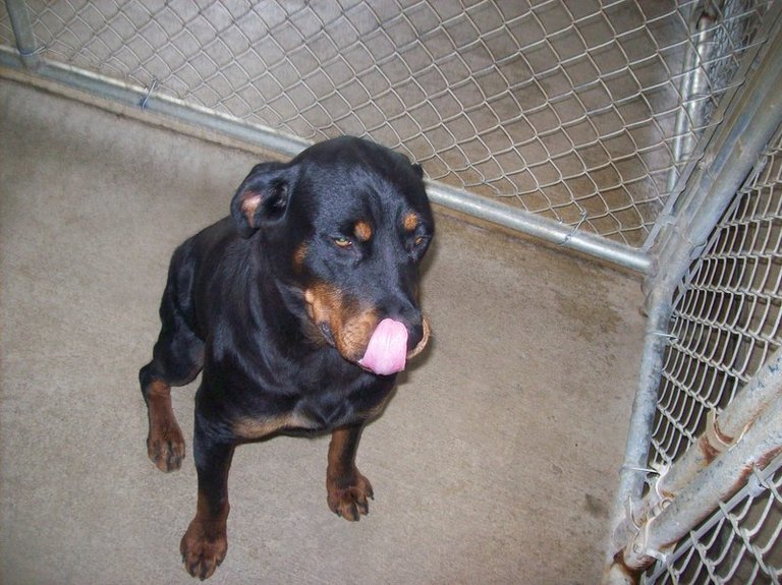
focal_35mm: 36
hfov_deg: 51.4
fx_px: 813
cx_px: 391
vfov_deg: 39.6
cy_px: 292
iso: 200
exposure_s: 1/64
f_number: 2.7
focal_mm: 6
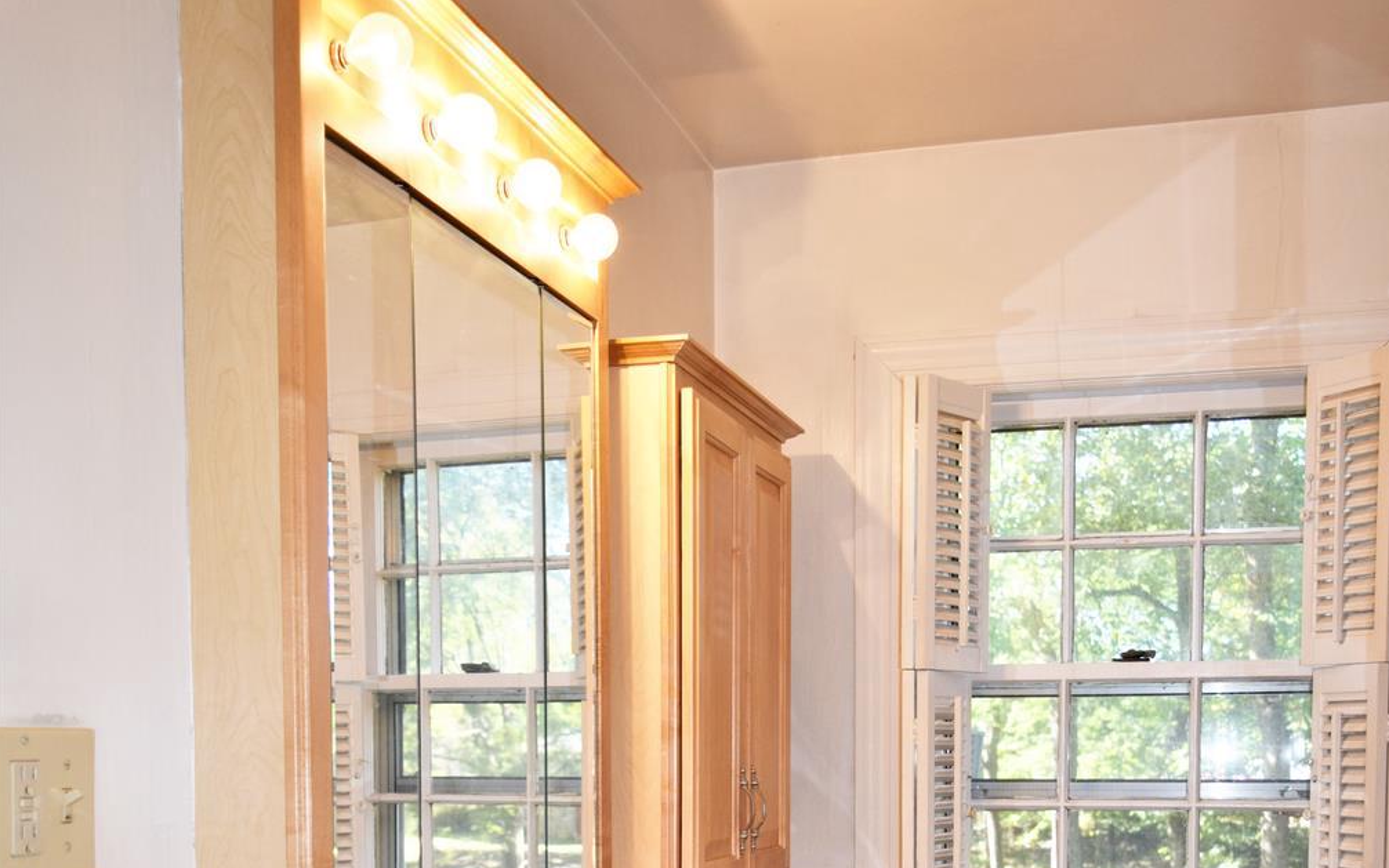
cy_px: 860
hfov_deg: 47.2
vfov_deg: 28.7
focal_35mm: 42
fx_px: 1590
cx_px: 703
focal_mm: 18
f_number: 3.5
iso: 180
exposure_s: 1/200
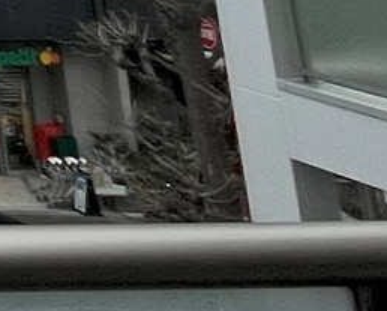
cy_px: -613
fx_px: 1330
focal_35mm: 116
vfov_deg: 10.0
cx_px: -855
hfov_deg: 10.3
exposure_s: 1/314
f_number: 2.4
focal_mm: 1.54
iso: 32
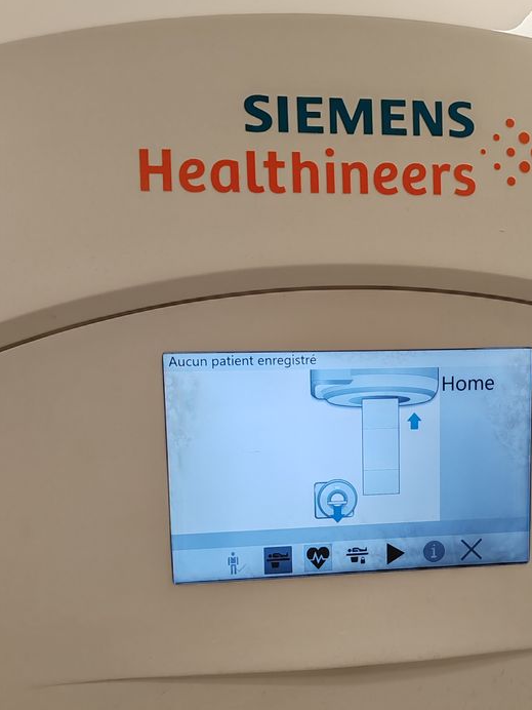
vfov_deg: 47.6
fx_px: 799
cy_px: 427
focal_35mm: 39
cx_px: 383
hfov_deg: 36.2
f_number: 1.9
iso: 125
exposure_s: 1/100
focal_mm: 6.12
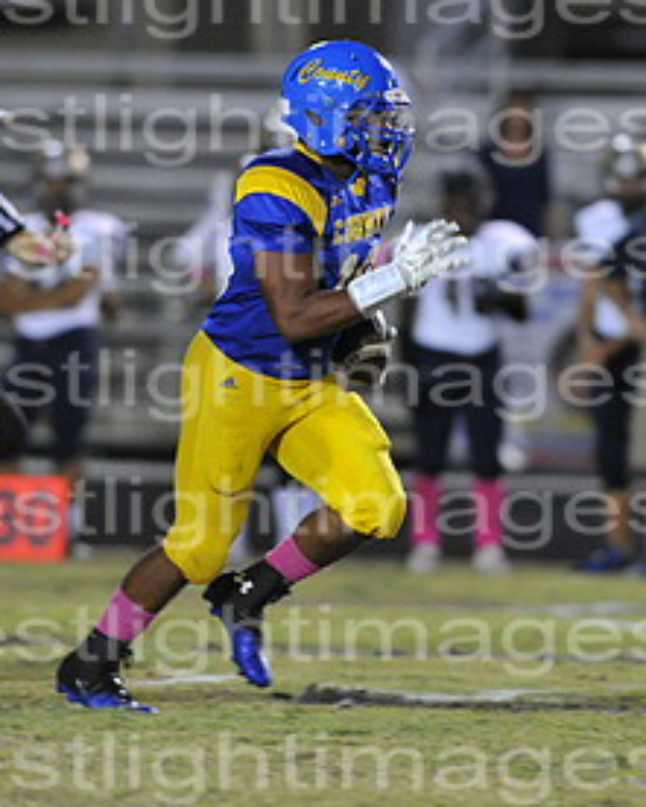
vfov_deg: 3.3
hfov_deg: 2.6
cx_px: 266
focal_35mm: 592
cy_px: 322
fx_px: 14140
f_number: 4
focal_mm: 300
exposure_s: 1/500
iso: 5000
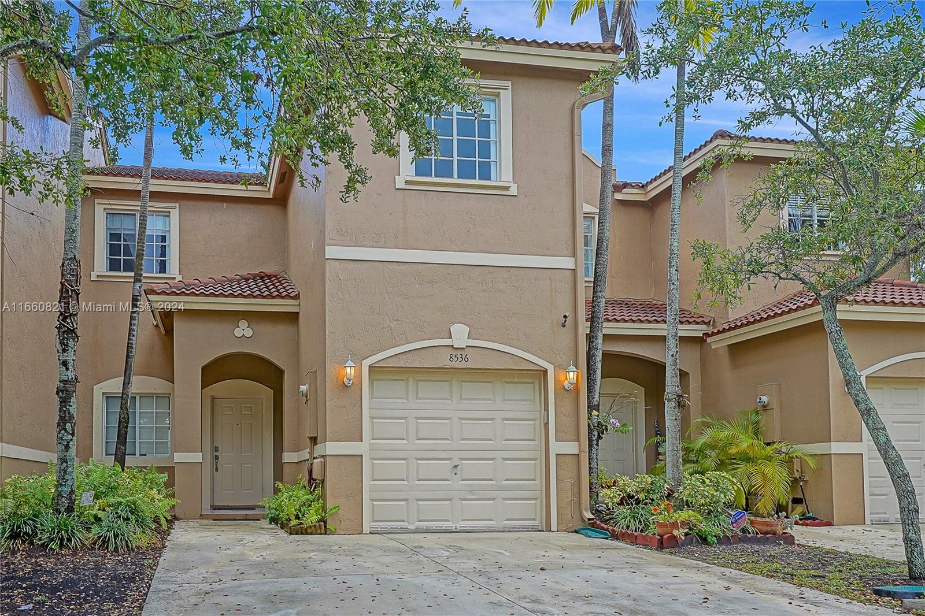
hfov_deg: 61.9
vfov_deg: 43.6
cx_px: 462
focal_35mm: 30
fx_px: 771
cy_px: 308
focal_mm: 20
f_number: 4.5
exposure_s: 1/250
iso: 320
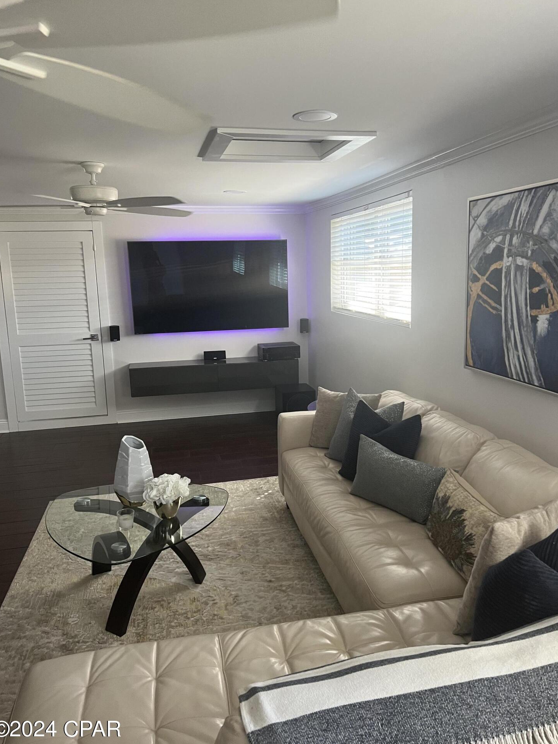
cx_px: 281
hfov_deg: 51.3
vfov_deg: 65.3
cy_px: 378
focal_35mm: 27
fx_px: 580
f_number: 1.5
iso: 125
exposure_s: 1/87
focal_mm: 5.7
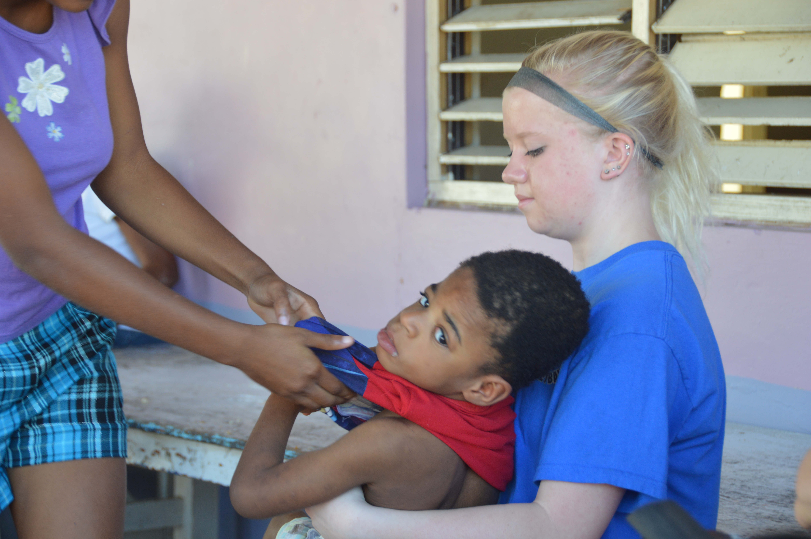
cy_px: 270
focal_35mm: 112
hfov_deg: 18.2
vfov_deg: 12.2
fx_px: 2532
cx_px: 406
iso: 400
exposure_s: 1/100
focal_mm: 75
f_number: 5
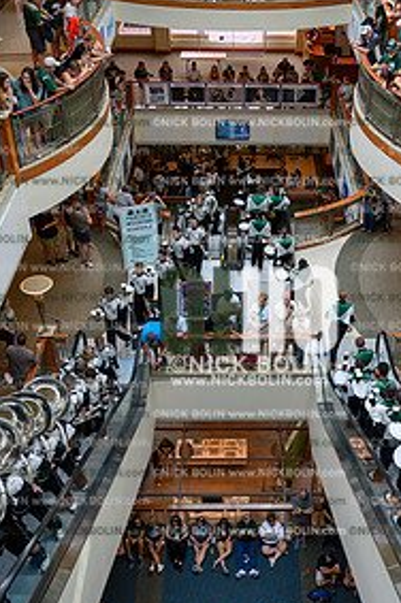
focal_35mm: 43
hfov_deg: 31.0
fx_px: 720
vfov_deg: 45.4
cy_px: 326
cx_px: 248
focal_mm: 27
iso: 800
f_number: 4
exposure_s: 1/800
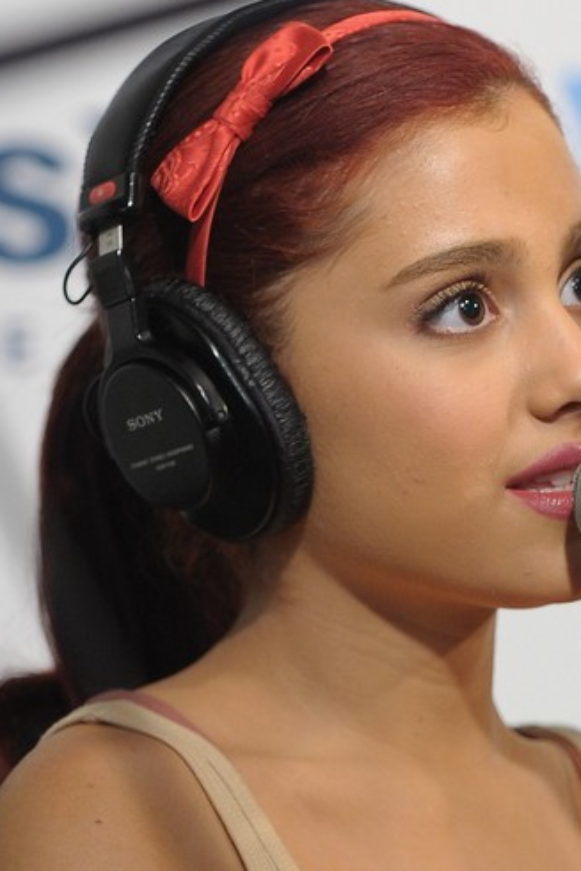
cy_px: 475
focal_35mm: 312
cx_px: 505
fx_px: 7547
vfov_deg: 6.6
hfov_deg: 4.4
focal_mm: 125
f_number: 2.8
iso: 1600
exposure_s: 1/80
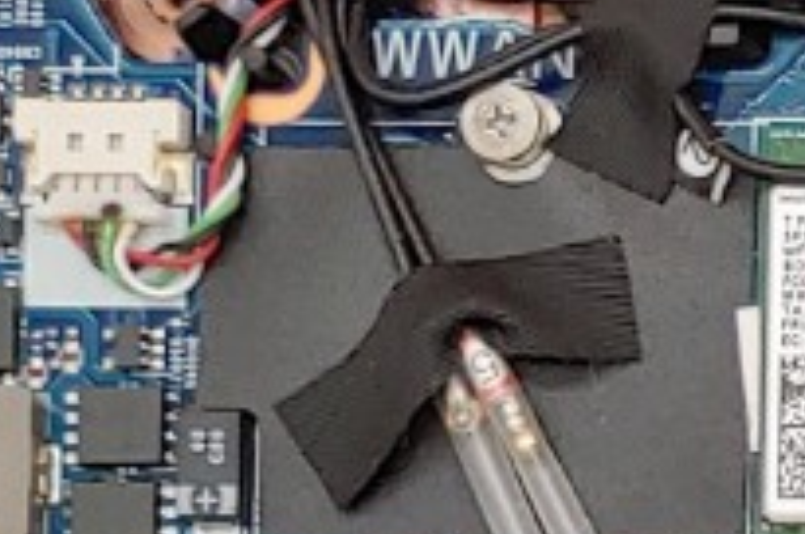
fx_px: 5068
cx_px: 2140
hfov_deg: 8.1
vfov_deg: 5.7
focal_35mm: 227
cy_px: 1425
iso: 50
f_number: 1.8
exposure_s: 1/120
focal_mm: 4.36
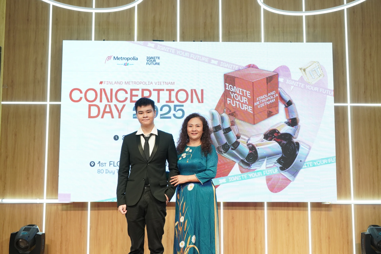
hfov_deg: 51.3
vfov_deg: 35.5
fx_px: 397
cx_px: 190
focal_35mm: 38
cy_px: 127
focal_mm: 25
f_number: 6.3
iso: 1000
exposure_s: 1/125
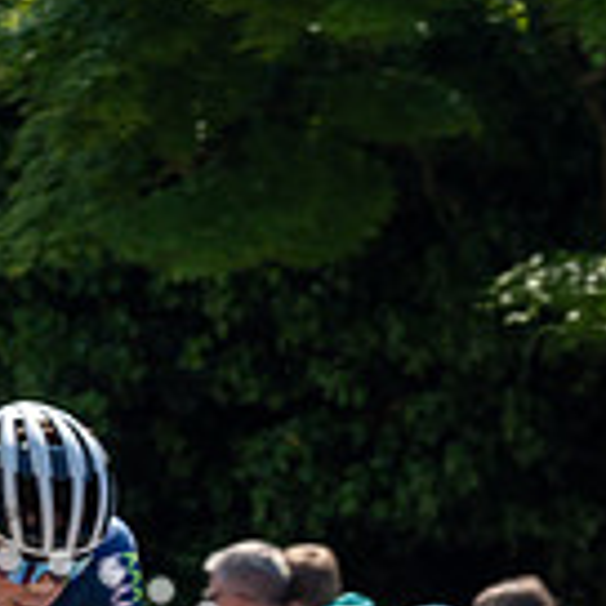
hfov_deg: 4.4
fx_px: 7744
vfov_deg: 4.5
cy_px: 336
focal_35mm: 391
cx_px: 1072
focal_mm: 68
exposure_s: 1/800
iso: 160
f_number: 5
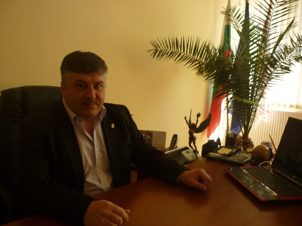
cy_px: 113
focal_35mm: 33
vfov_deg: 42.9
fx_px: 288
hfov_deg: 55.4
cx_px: 151
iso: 80
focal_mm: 5.5
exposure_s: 1/80
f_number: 2.8
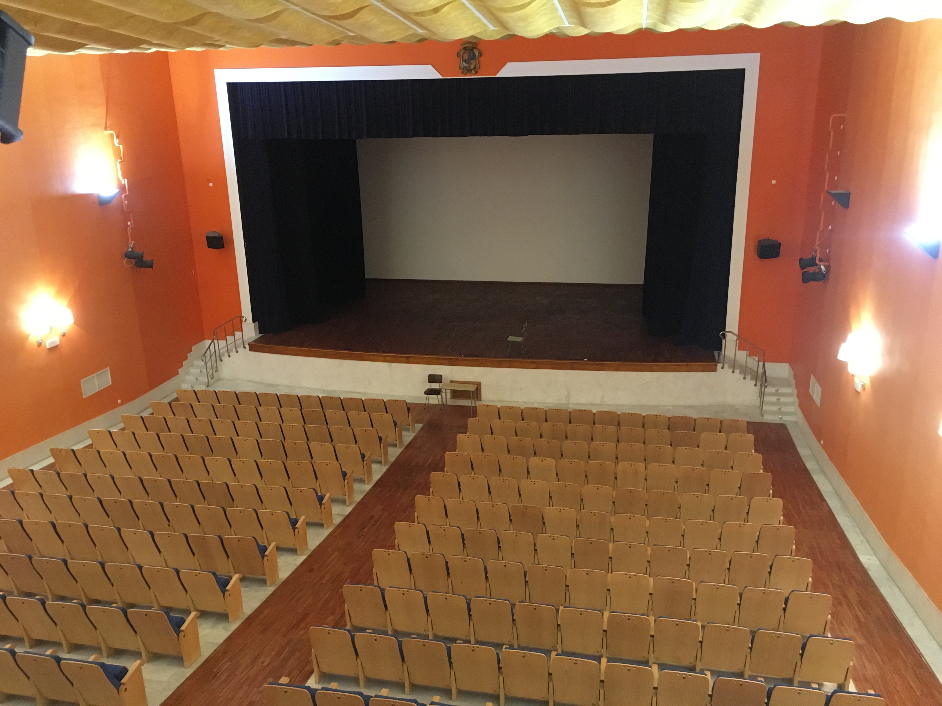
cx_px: 471
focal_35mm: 29
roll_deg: +1.6
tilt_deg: -17.9
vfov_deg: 48.2
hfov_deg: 61.7
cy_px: 353
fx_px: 789
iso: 320
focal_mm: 4.15
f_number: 2.2
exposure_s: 1/17
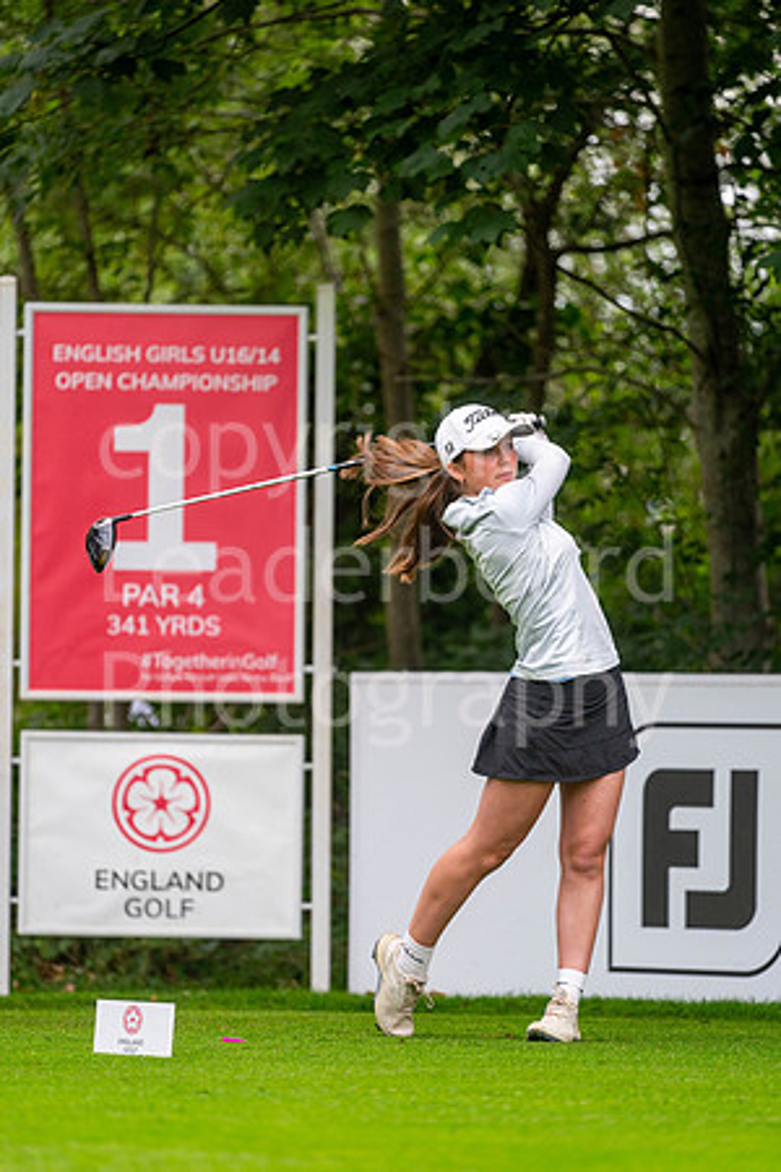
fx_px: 9762
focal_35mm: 300
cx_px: 390
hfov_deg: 4.6
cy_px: 586
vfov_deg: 6.9
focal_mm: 300
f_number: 4
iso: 500
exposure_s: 1/1000
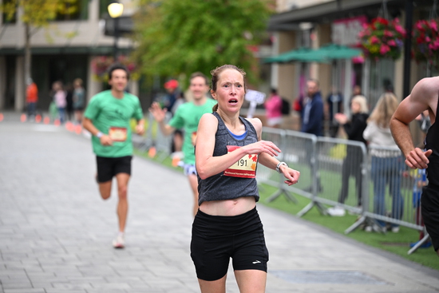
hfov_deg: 17.1
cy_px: 146
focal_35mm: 120
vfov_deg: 11.4
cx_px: 220
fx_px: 1464
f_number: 2.8
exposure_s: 1/1250
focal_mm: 120
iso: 1600
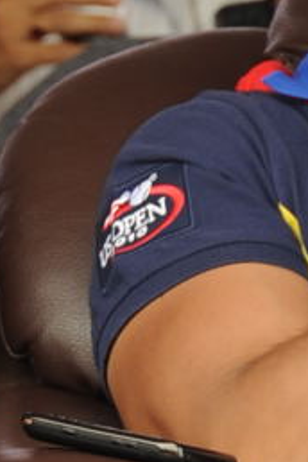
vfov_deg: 3.3
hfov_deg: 2.2
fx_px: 7943
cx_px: 730
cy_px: 684
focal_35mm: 619
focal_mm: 100
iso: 500
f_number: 6.3
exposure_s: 1/125
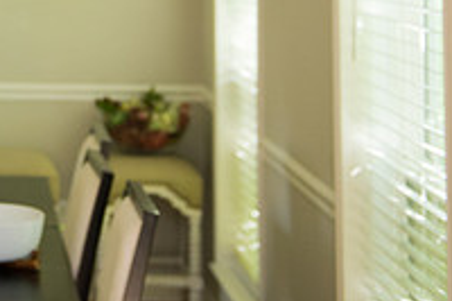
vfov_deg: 11.3
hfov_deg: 16.7
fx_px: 1468
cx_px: -92
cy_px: -129
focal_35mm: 117
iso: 1600
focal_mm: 38
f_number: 3.2
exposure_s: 1/160
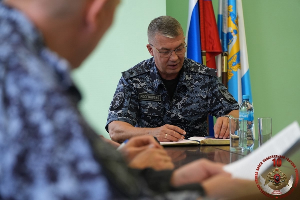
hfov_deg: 15.9
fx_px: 1075
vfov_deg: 10.6
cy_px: 100
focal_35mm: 129
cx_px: 150
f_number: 4
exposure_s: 1/160
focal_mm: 86
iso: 1250
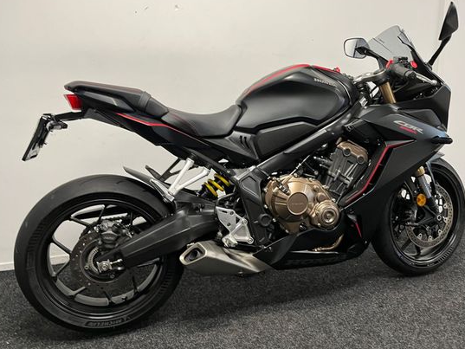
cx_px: 251
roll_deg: +0.9
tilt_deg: -14.5
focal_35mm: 31
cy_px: 183
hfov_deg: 58.3
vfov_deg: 45.4
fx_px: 417
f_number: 1.6
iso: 125
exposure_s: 1/50
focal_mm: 5.1
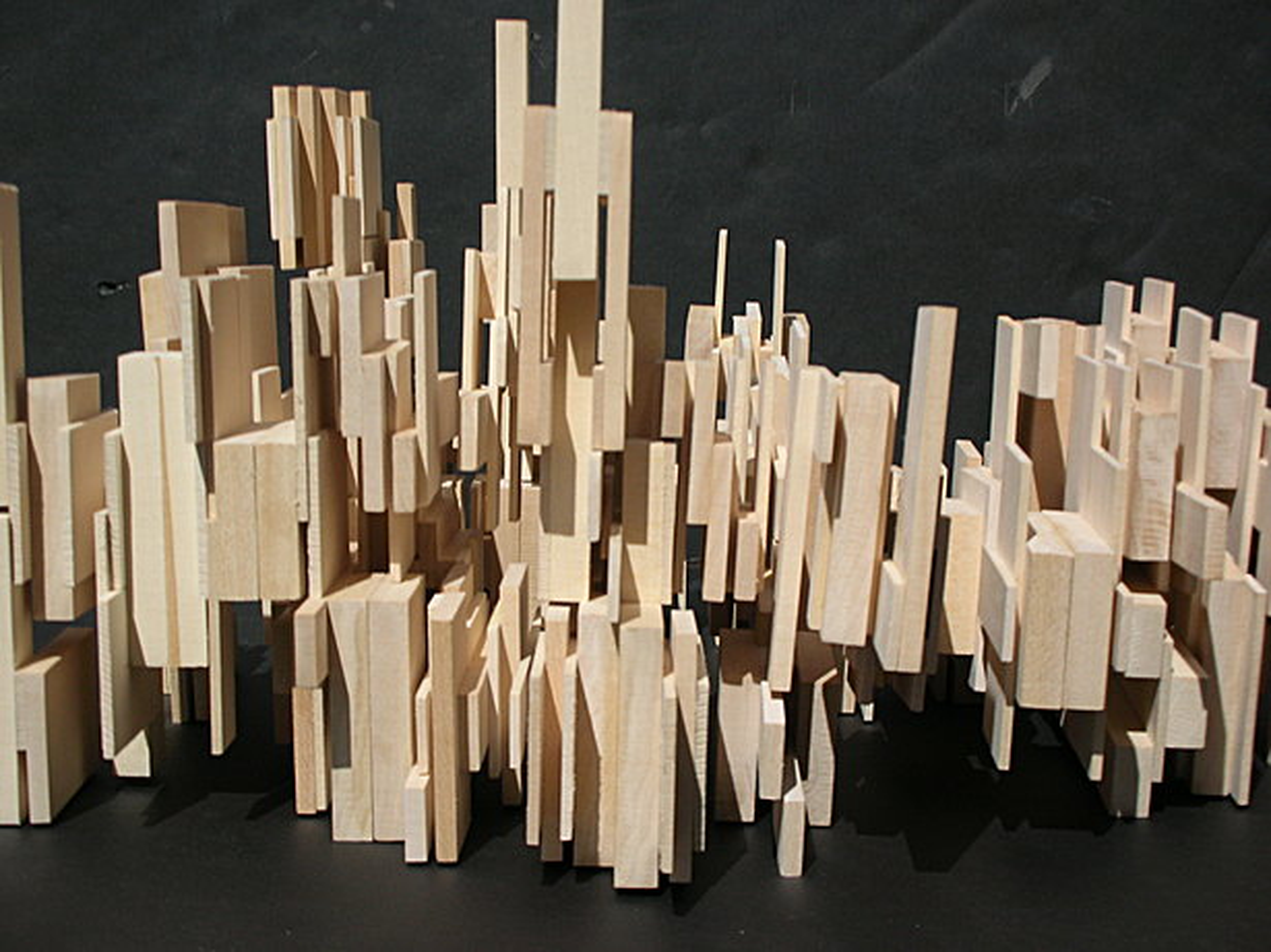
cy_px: 476
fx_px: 2239
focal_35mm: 61
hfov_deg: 31.7
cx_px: 636
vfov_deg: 24.0
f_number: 11.3
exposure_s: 1/108
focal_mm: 10.1
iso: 50
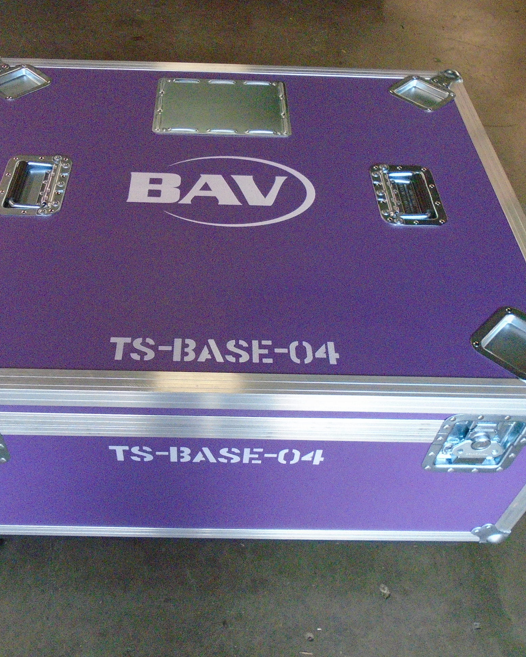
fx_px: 662
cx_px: 227
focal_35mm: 34
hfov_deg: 43.3
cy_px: 329
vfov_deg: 52.8
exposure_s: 1/125
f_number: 3.2
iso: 800
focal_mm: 4.6
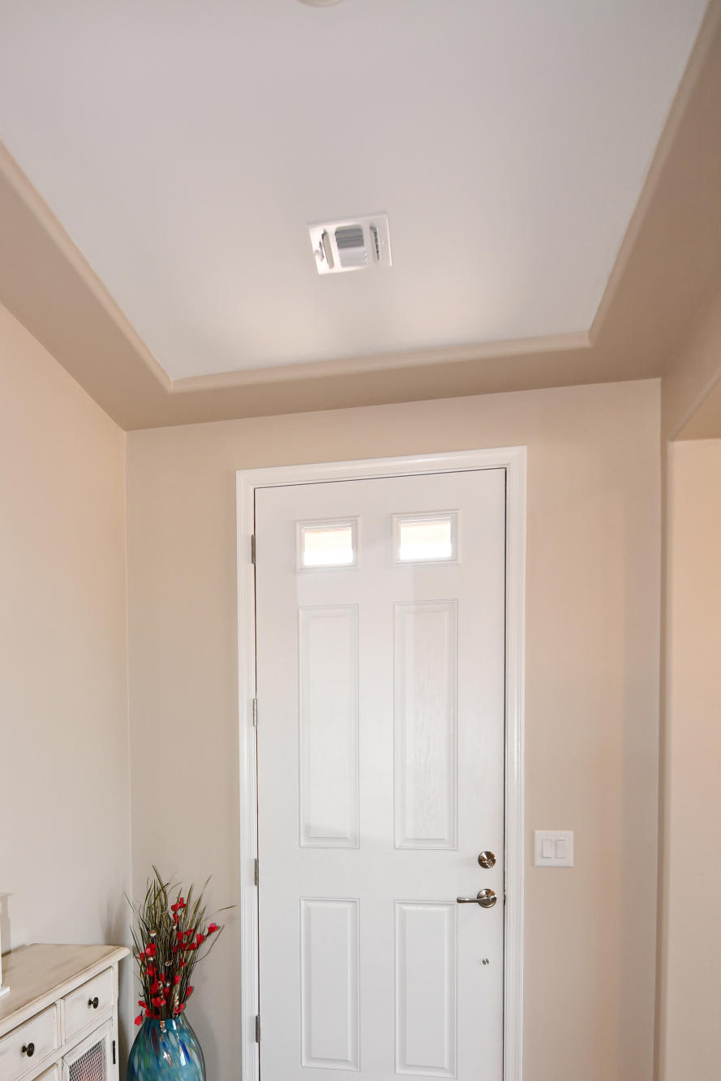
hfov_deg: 52.5
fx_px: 721
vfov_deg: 70.0
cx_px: 262
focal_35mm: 24
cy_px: 778
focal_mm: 11
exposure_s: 1/60
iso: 320
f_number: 4
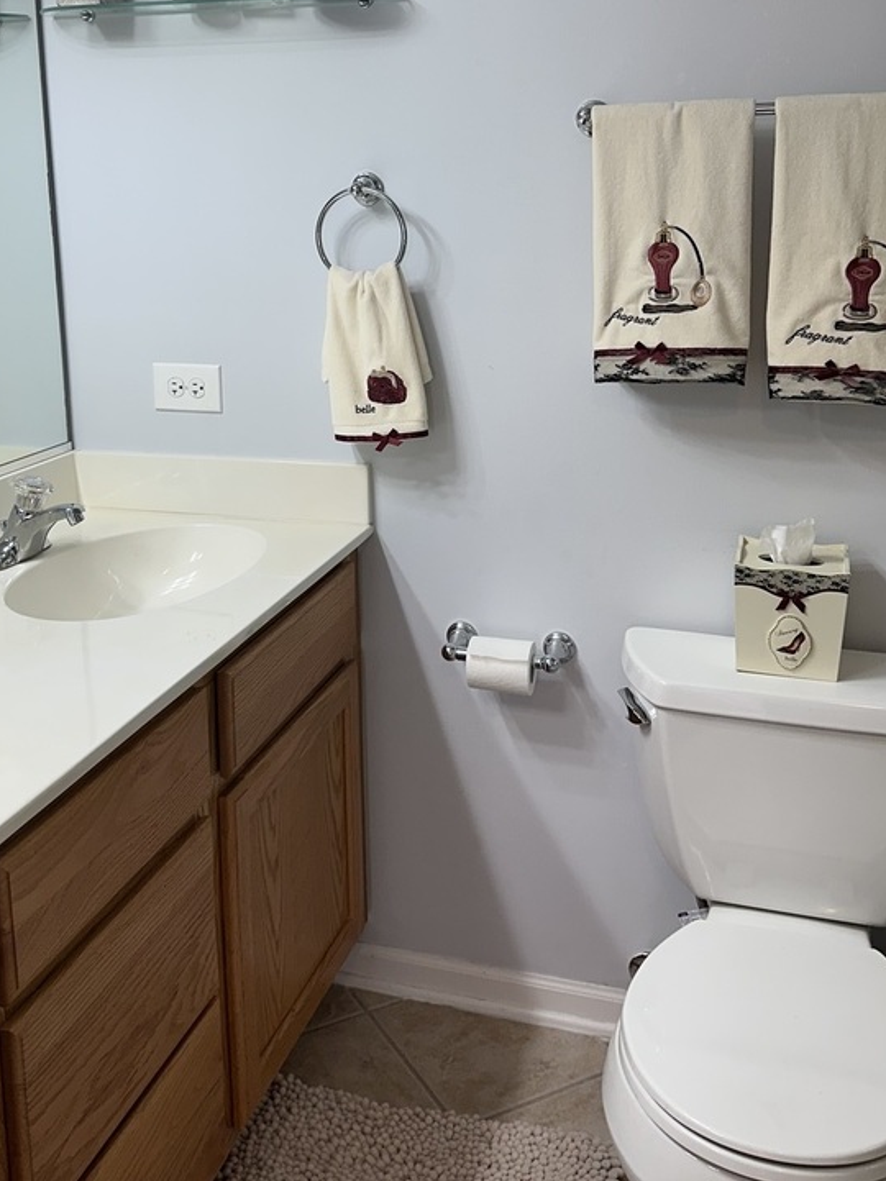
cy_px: 413
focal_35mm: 36
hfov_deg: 39.6
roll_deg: +1.7
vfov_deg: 50.6
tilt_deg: -10.9
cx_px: 384
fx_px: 1229
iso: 80
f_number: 1.78
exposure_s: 1/120
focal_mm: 6.86
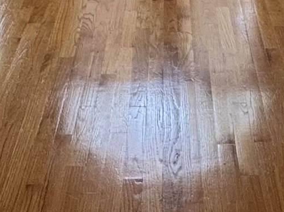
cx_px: 191
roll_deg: -1.2
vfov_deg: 15.4
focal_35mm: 85
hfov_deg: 22.9
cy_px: -144
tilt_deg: -15.2
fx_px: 697
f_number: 2.2
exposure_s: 1/99
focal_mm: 2.22
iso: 160
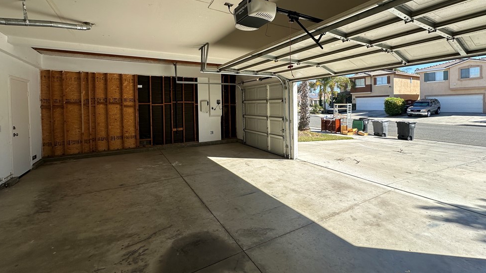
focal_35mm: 16
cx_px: 235
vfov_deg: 66.3
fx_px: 206
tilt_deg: +1.6
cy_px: 107
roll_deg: -0.1
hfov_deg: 99.3
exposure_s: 1/686
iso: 40
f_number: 2.2
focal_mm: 2.22
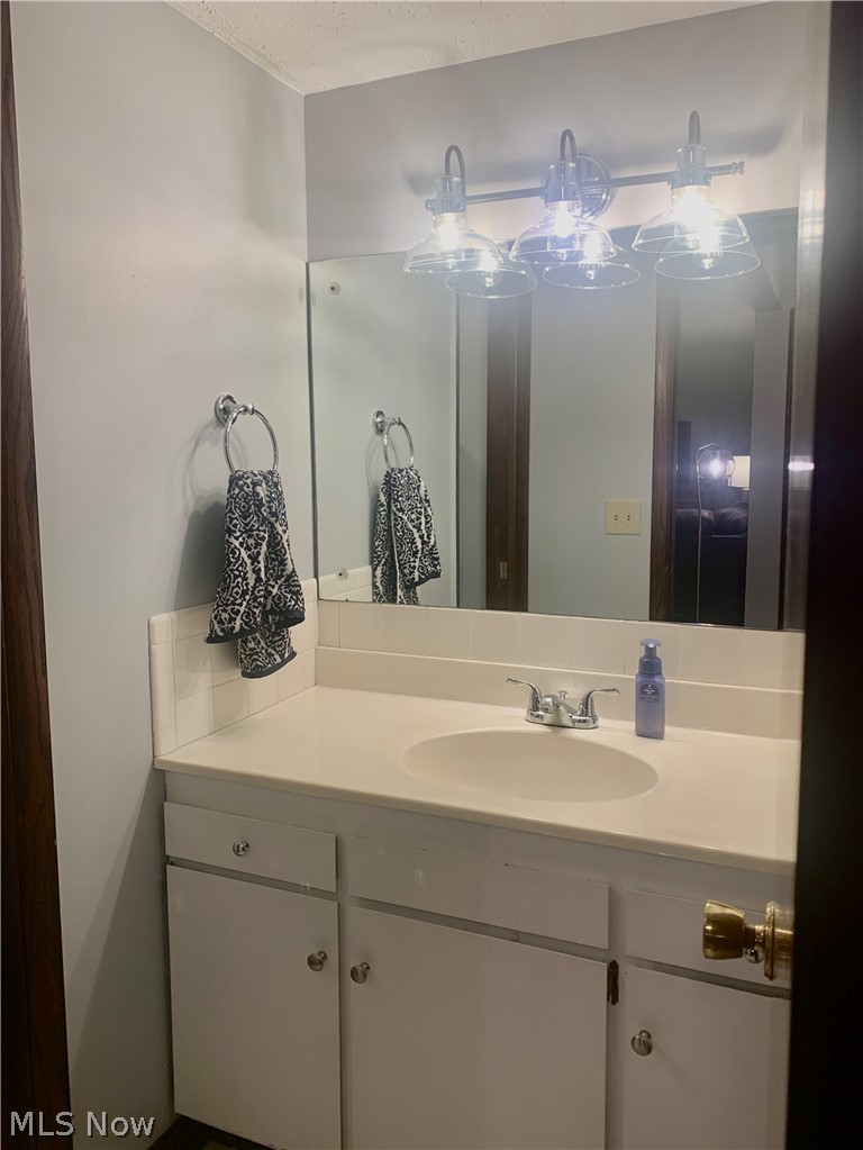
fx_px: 864
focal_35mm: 26
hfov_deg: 53.1
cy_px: 575
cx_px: 432
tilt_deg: -6.3
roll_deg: -0.8
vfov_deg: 67.3
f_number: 1.8
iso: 50
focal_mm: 4.25
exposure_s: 1/60
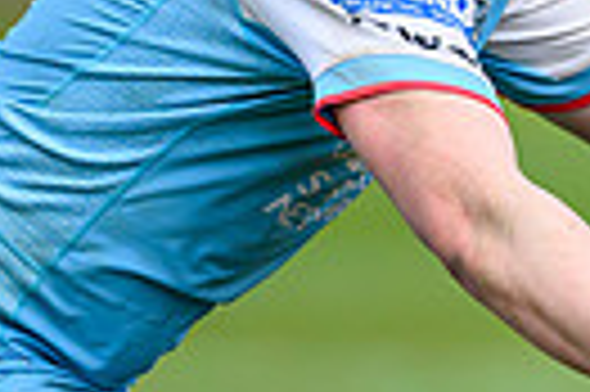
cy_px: 241
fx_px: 28972
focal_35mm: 1770
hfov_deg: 1.2
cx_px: 1144
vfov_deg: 0.8
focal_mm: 400
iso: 500
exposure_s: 1/4000
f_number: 3.2
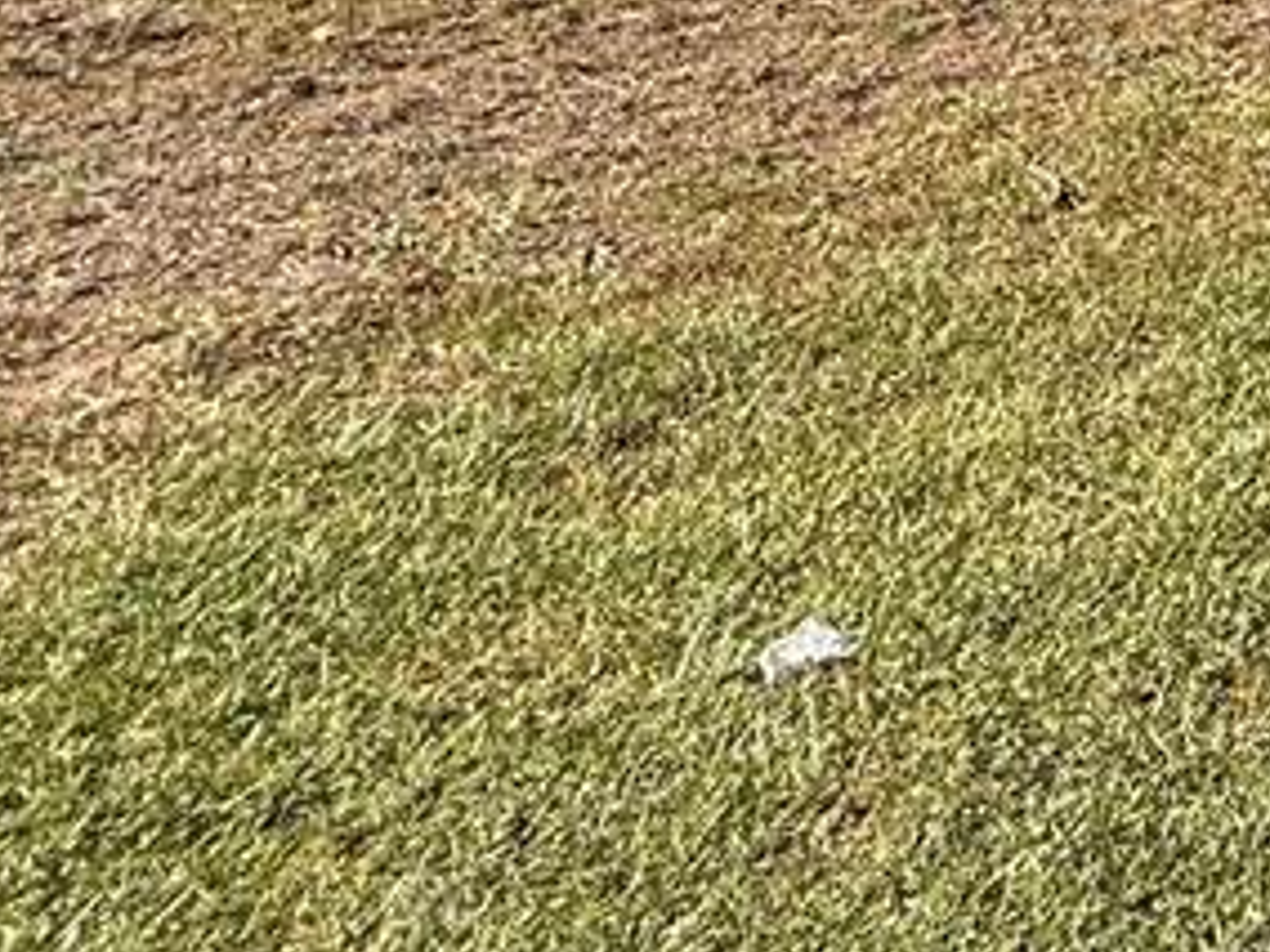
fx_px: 2311
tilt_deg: +6.8
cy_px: -724
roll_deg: -0.2
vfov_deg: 18.6
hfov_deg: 19.1
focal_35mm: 63
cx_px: 2518
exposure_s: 1/701
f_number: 2.2
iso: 50
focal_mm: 2.22
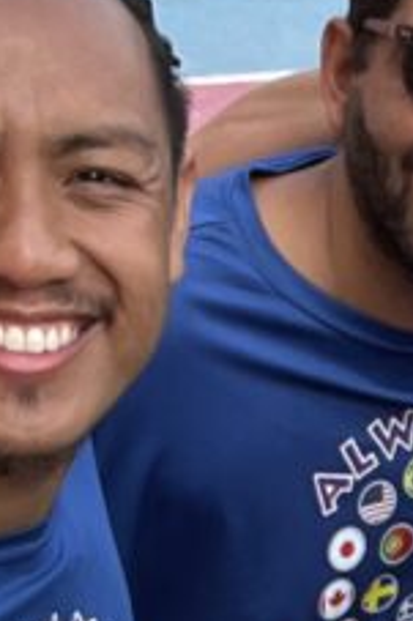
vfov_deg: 13.9
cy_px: 834
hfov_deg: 9.1
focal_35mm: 141
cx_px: 862
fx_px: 2430
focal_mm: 2.71
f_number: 2.2
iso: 25
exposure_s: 1/225
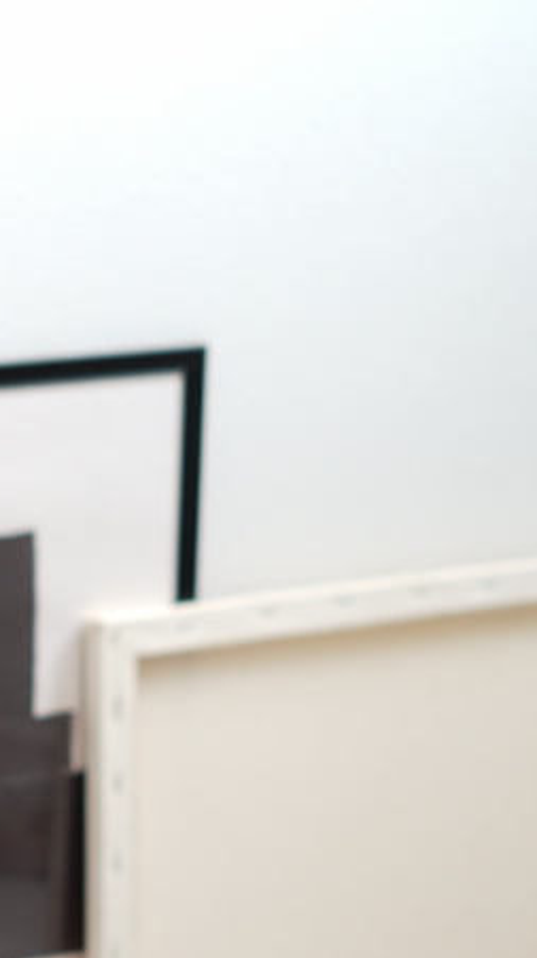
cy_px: 992
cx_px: -662
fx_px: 2384
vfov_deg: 21.8
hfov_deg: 11.2
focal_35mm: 94
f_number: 2.5
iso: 80
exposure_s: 1/13
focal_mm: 25
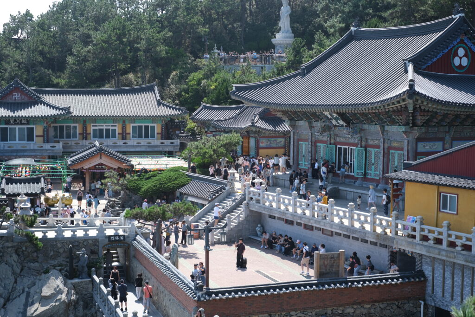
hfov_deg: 37.5
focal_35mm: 53
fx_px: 699
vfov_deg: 25.5
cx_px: 238
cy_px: 158
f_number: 4
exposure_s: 1/550
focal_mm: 35
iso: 160
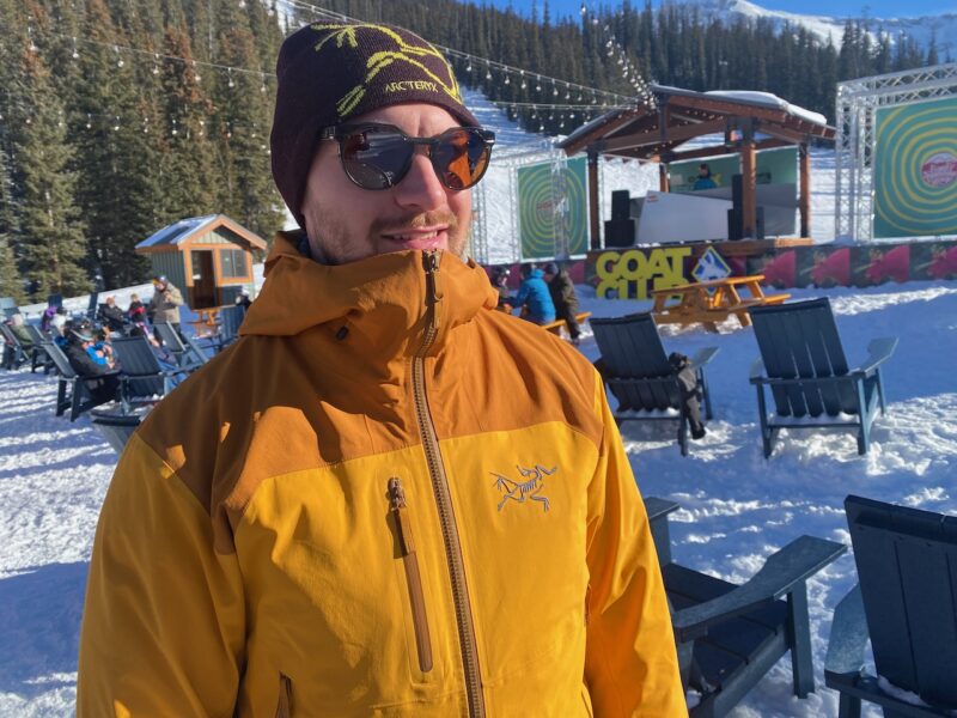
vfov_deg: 53.1
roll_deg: +2.8
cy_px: 359
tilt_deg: -7.1
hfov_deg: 67.3
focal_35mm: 26
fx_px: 719
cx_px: 478
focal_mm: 4.25
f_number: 1.8
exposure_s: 1/1754
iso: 32
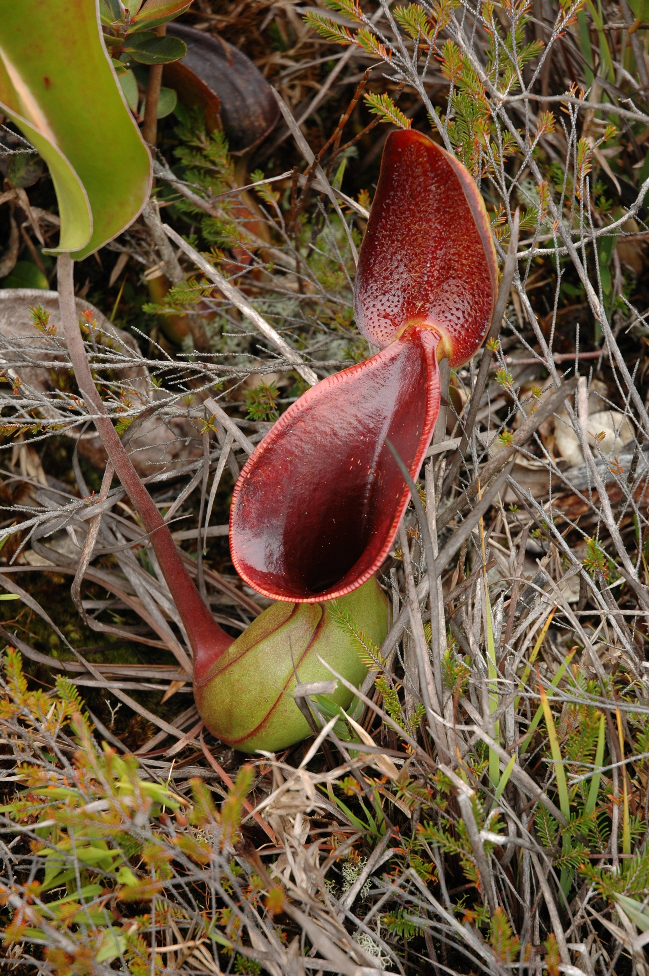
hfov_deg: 18.1
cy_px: 488
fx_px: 2032
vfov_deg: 27.0
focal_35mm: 75
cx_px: 324
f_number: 4.5
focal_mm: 50
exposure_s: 1/80
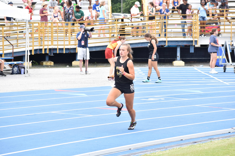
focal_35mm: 142
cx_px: 118
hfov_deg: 14.4
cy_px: 78
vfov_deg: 9.6
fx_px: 930
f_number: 5.6
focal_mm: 95
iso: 400
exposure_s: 1/640
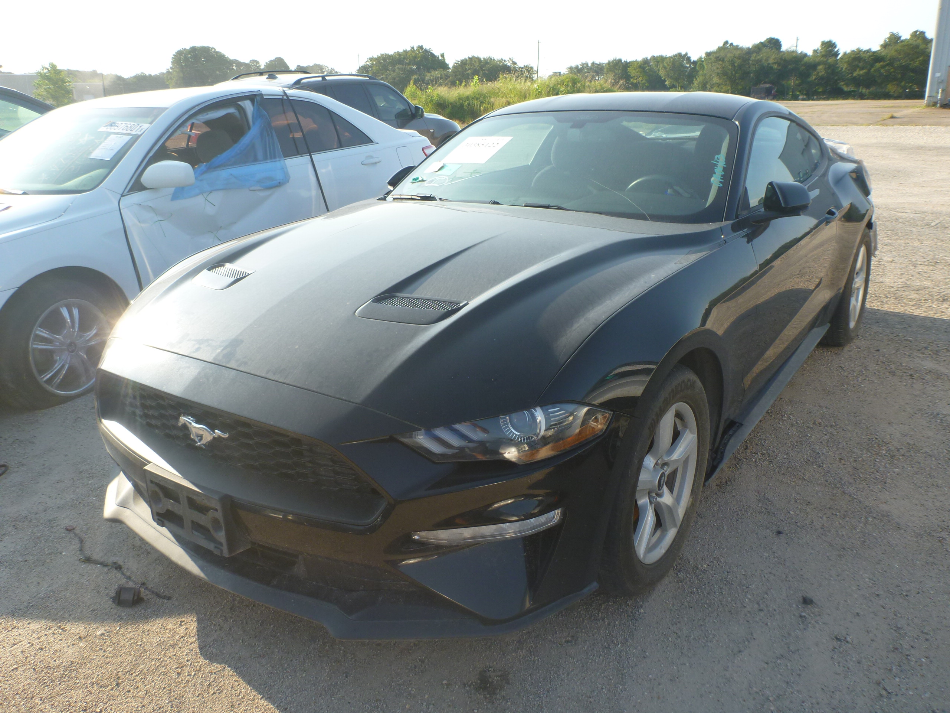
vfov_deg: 49.7
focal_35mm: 28
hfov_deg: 63.4
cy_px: 356
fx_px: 768
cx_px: 475
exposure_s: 1/320
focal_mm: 4.9
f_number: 3.3
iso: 100
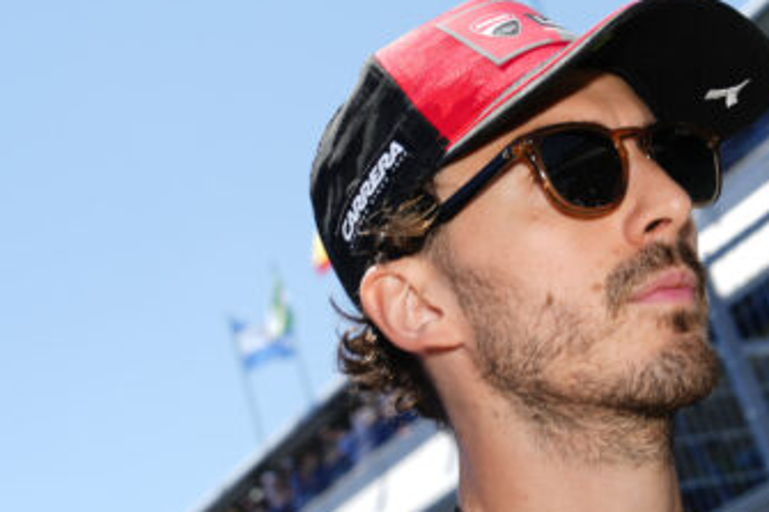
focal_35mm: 65
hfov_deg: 30.0
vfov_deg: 20.5
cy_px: 457
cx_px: 654
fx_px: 1388
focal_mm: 29
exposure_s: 1/500
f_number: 4
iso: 50
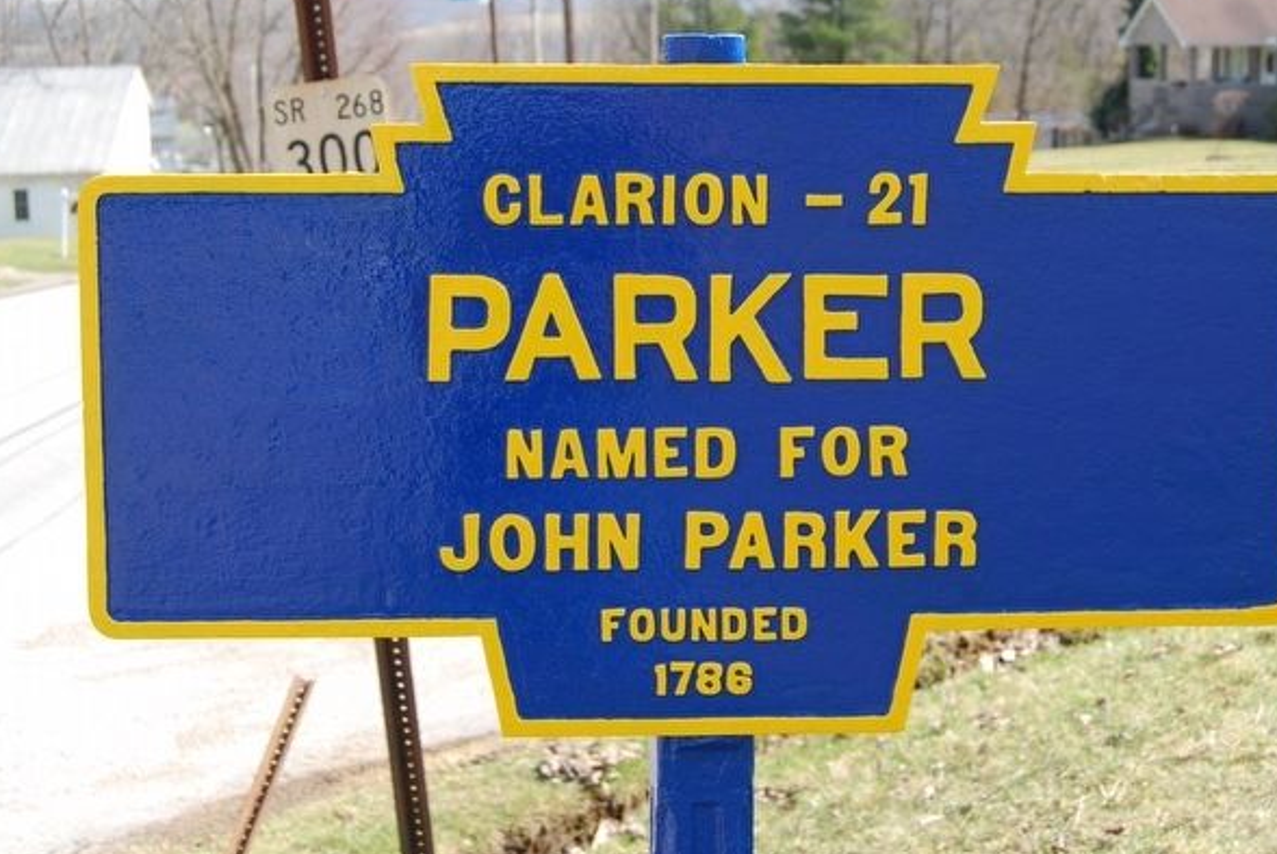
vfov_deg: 25.5
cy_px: 306
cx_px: 633
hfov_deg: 37.5
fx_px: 1882
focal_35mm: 53
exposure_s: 1/125
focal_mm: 26
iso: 100
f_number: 5.6
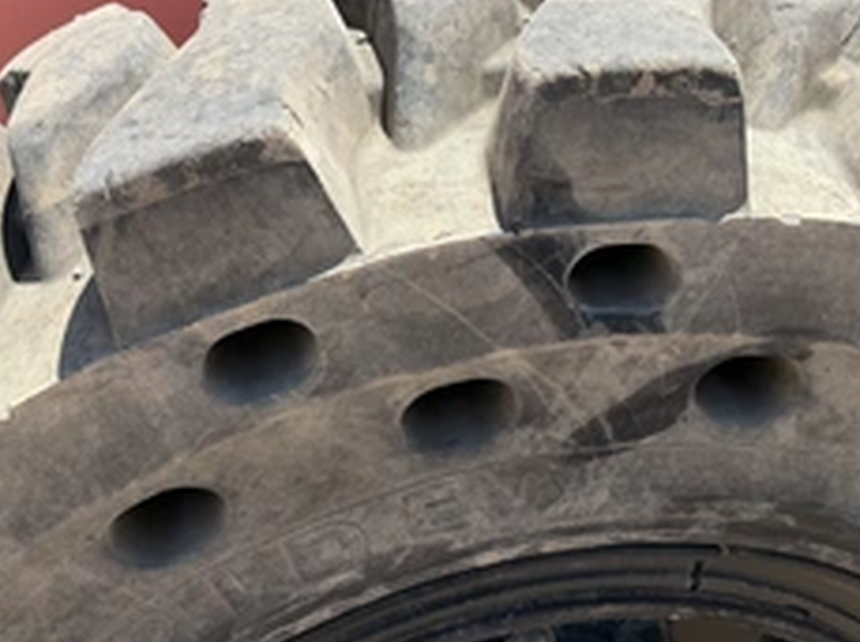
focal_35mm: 42
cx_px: 439
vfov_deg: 33.3
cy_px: 131
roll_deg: -2.8
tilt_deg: -22.6
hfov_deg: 44.9
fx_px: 1042
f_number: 1.78
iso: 80
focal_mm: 6.76
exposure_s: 1/2232
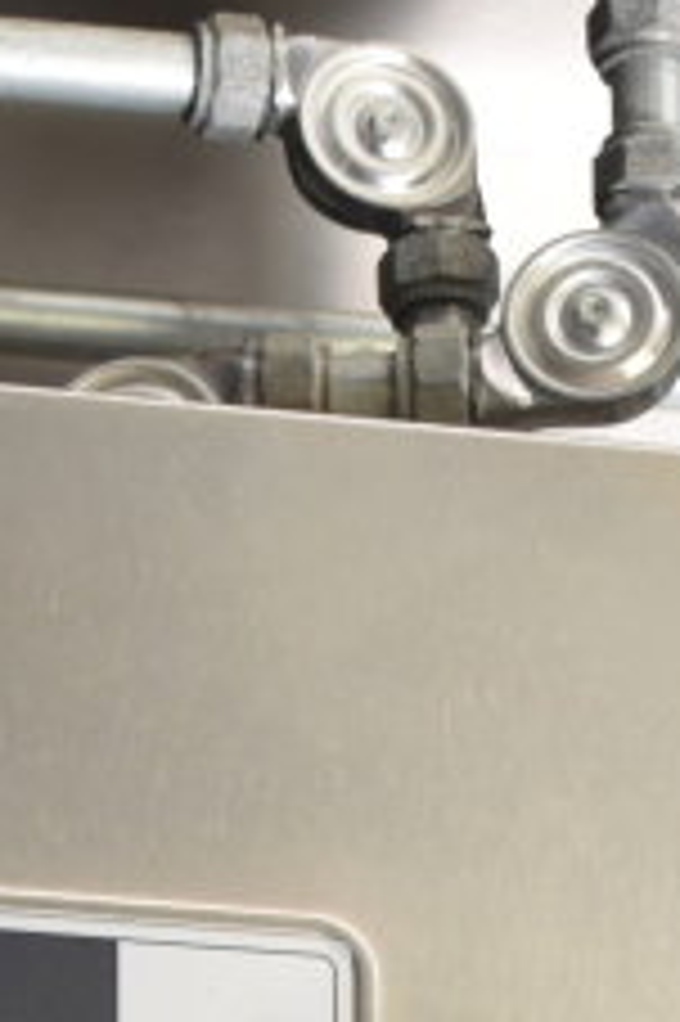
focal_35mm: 212
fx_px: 6016
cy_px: 1785
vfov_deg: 9.3
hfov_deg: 6.4
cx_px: -185
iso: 720
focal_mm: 35
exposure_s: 1/60
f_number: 4.5
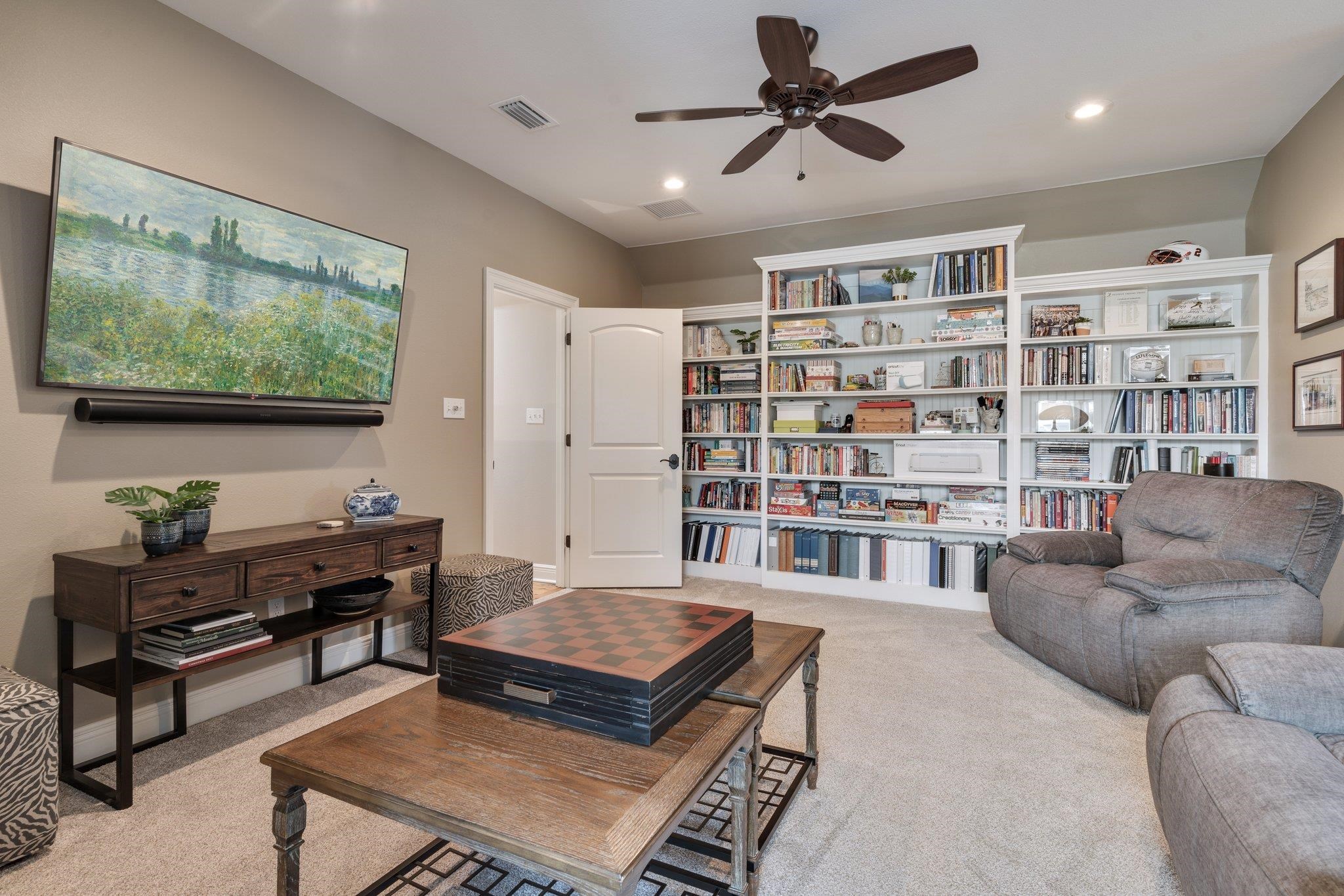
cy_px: 448
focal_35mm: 17
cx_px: 672
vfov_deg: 70.4
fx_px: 635
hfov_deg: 93.3
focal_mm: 17
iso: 100
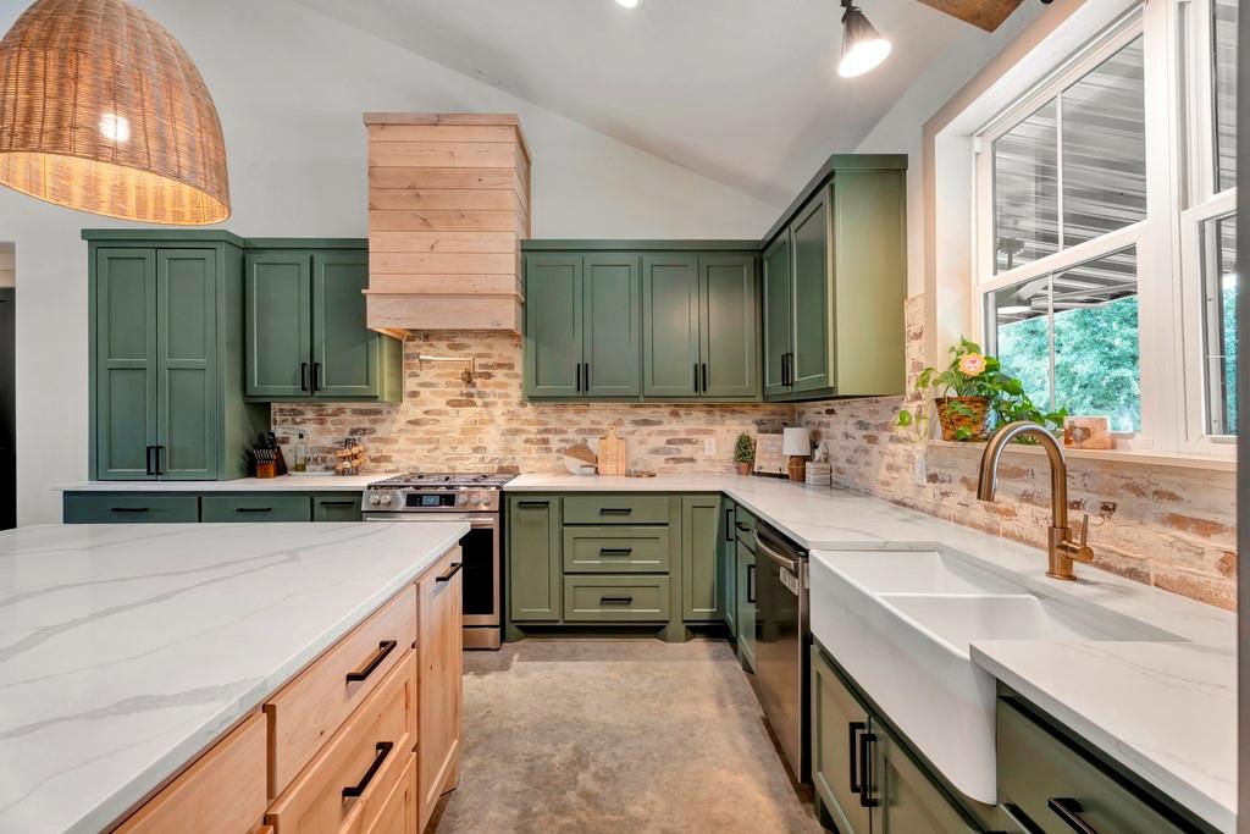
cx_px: 625
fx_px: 556
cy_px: 417
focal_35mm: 16
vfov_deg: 73.8
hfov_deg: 96.7
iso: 160
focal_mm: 16
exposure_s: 1/3
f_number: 9
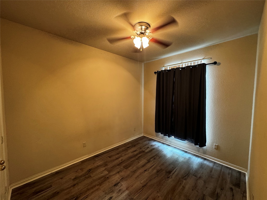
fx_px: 108
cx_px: 134
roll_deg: -1.0
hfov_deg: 102.1
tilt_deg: -4.6
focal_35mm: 14
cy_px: 100
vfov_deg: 85.7
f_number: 2.2
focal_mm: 2.22
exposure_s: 1/60
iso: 500
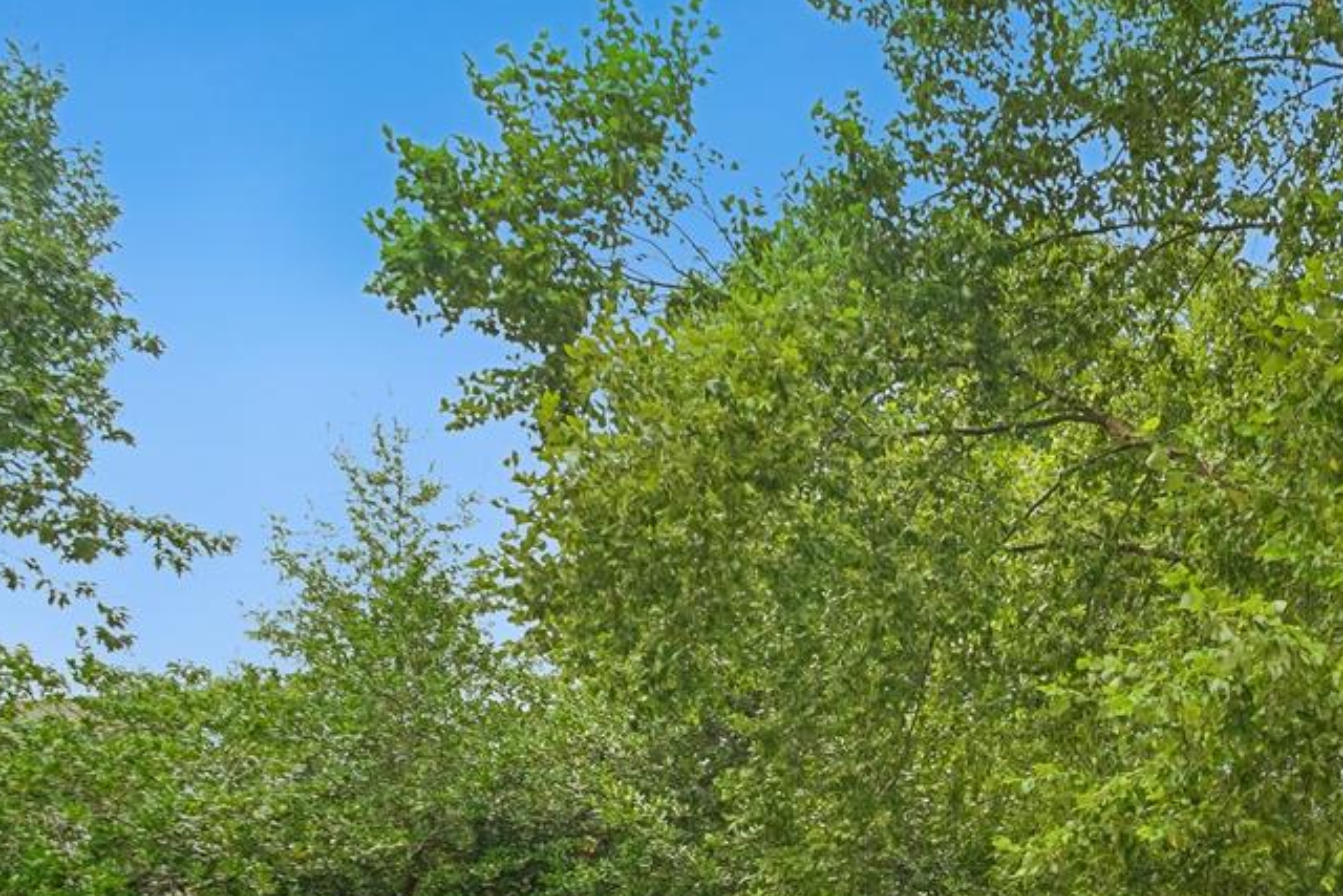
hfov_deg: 49.0
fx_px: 1343
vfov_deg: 32.8
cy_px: 959
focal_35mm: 36
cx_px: 1133
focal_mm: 16
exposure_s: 1/125
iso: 400
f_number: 11
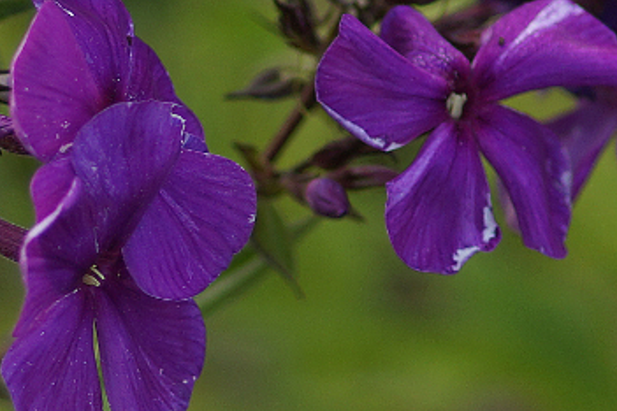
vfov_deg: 2.7
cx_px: -120
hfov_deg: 4.0
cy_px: 12
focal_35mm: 513
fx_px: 8792
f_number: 2.8
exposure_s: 1/250
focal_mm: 100
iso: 100
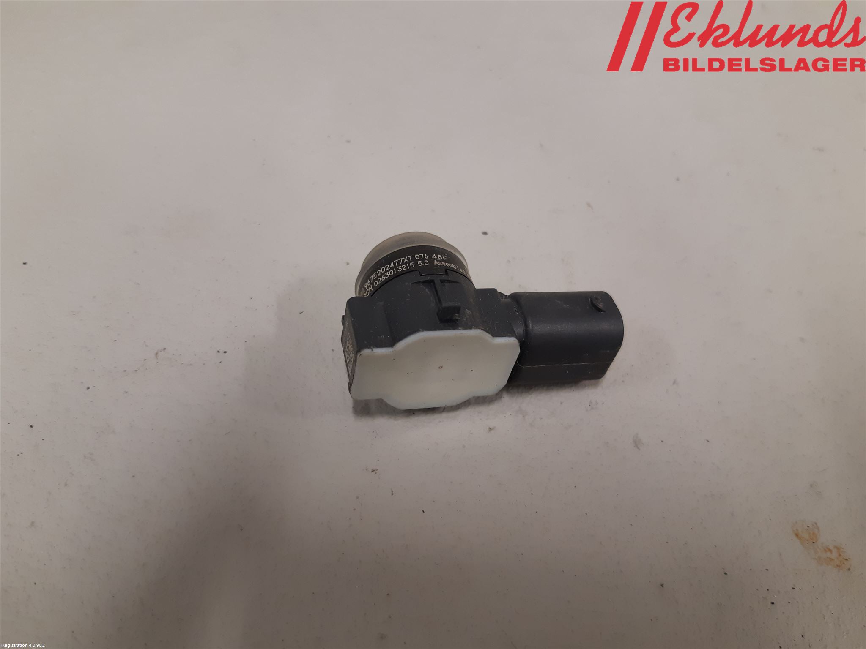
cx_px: 433
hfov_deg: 67.3
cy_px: 324
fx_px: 650
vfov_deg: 53.1
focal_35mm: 26
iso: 125
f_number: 1.7
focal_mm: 3.93
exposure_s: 1/50
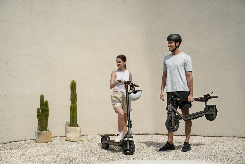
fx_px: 381
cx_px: 122
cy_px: 82
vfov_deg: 24.2
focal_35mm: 56
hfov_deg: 35.6
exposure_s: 1/2000
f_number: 3.5
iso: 100
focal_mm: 56
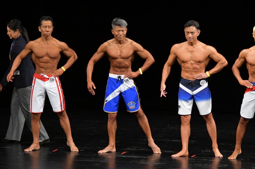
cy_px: 84
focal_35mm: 270
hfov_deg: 7.6
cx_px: 128
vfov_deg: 5.1
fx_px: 1912
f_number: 5.6
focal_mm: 180
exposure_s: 1/400
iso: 3200
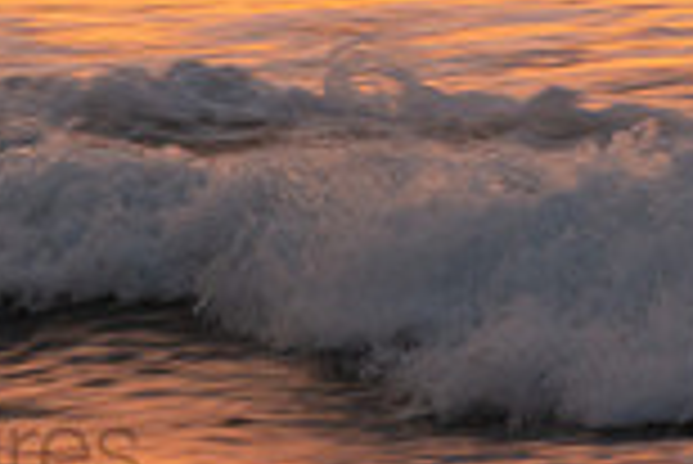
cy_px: -300
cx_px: -207
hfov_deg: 1.8
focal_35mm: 1129
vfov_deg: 1.2
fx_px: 21753
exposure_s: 1/50
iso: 450
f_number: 5.6
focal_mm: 200
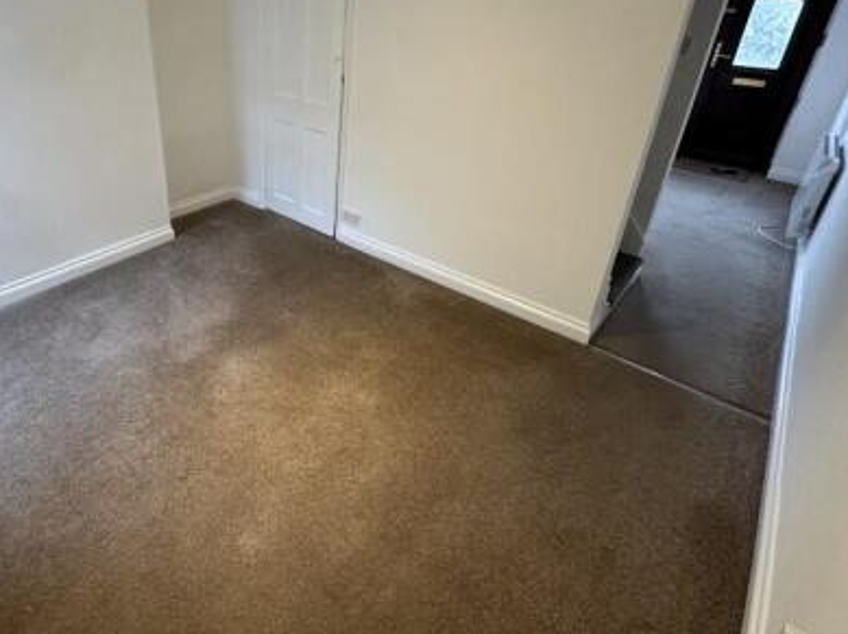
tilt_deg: -23.9
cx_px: 300
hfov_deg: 77.1
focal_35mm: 21
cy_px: 206
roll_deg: -1.4
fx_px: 514
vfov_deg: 61.7
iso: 320
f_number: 2.2
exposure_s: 1/91
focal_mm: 2.22
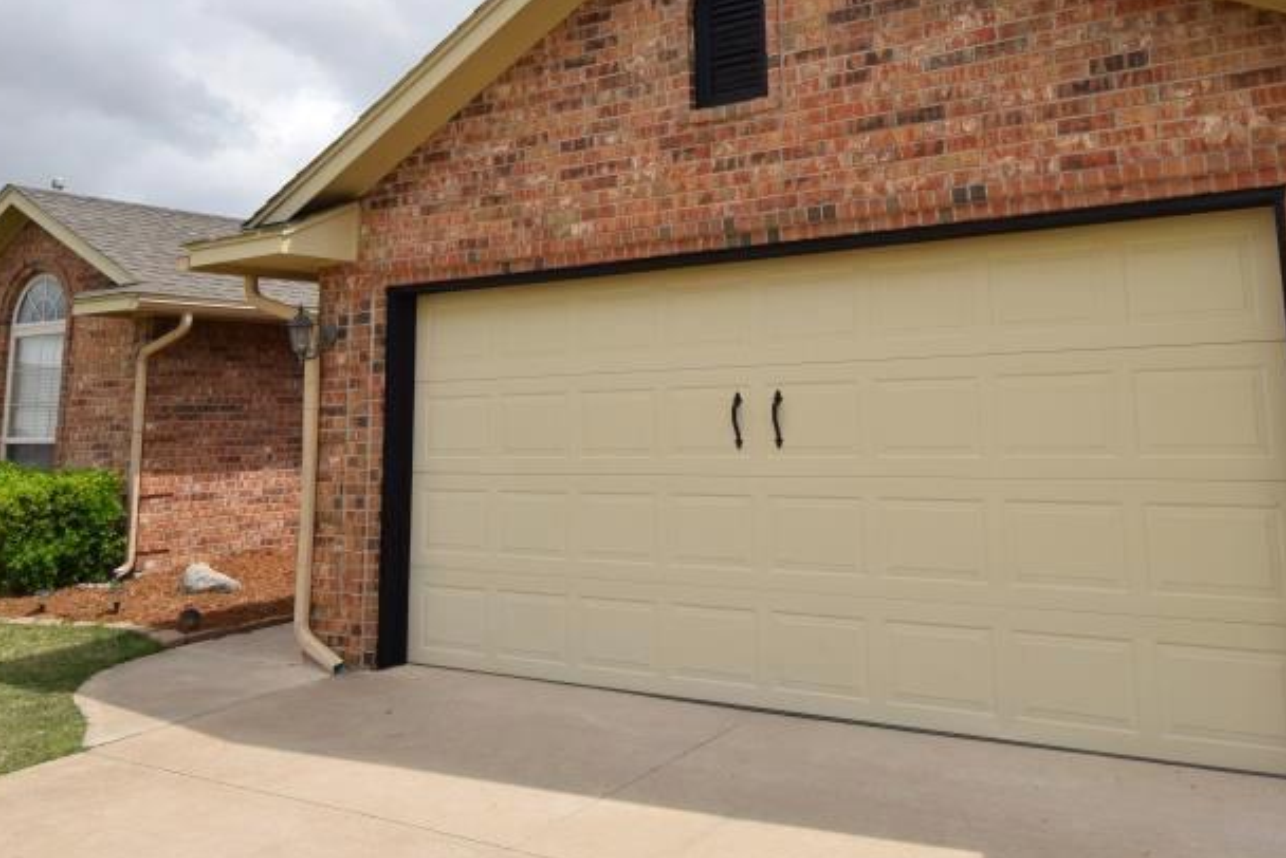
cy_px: 202
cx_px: 717
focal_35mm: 33
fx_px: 1174
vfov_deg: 39.0
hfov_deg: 57.3
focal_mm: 13
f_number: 10
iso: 200
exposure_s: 1/400
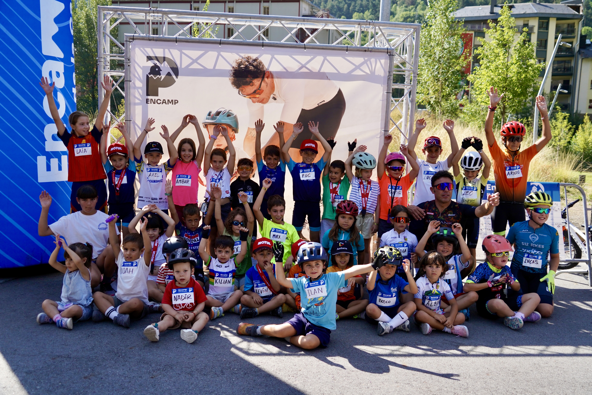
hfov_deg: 58.7
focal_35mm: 32
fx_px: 526
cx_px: 296
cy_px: 198
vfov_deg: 41.1
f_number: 4
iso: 500
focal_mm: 32
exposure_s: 1/2000
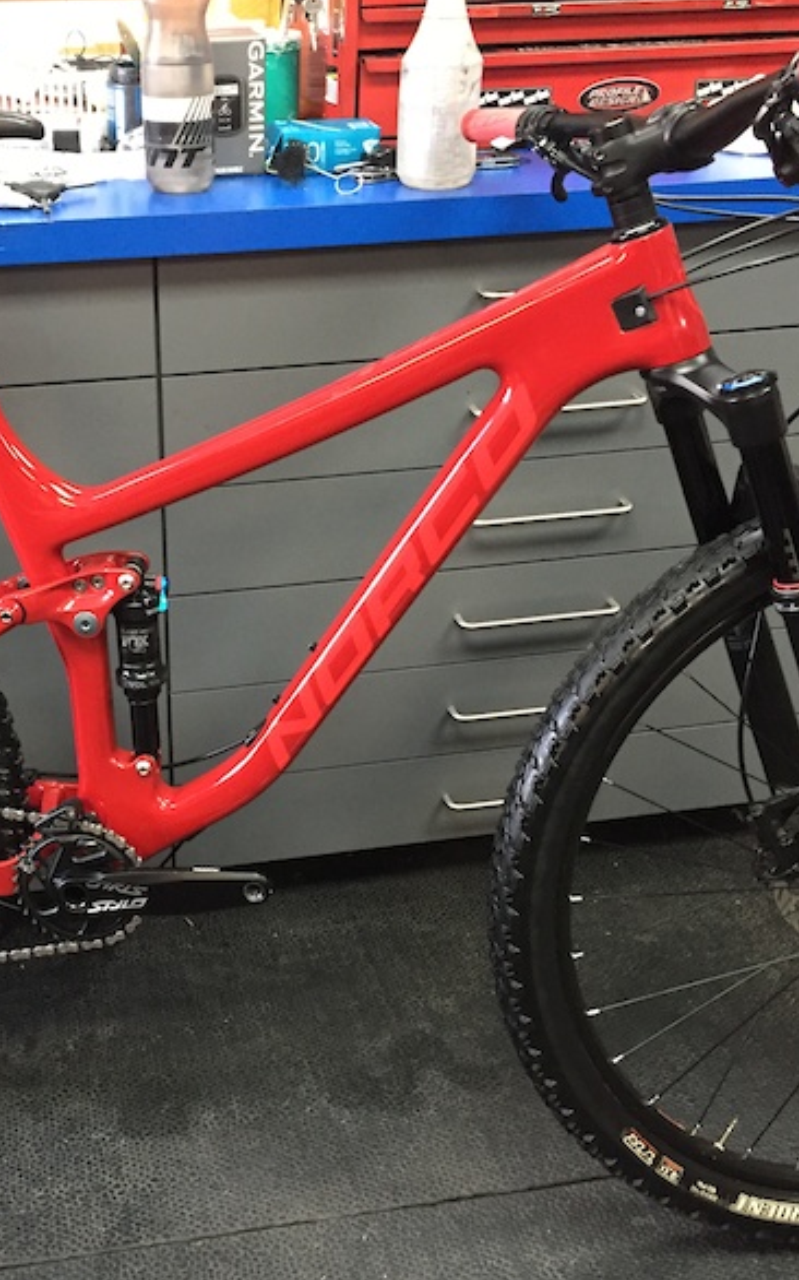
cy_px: 642
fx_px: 1464
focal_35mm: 42
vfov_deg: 47.2
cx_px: 218
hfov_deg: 30.1
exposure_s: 1/24
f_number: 2.2
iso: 250
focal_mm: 4.15
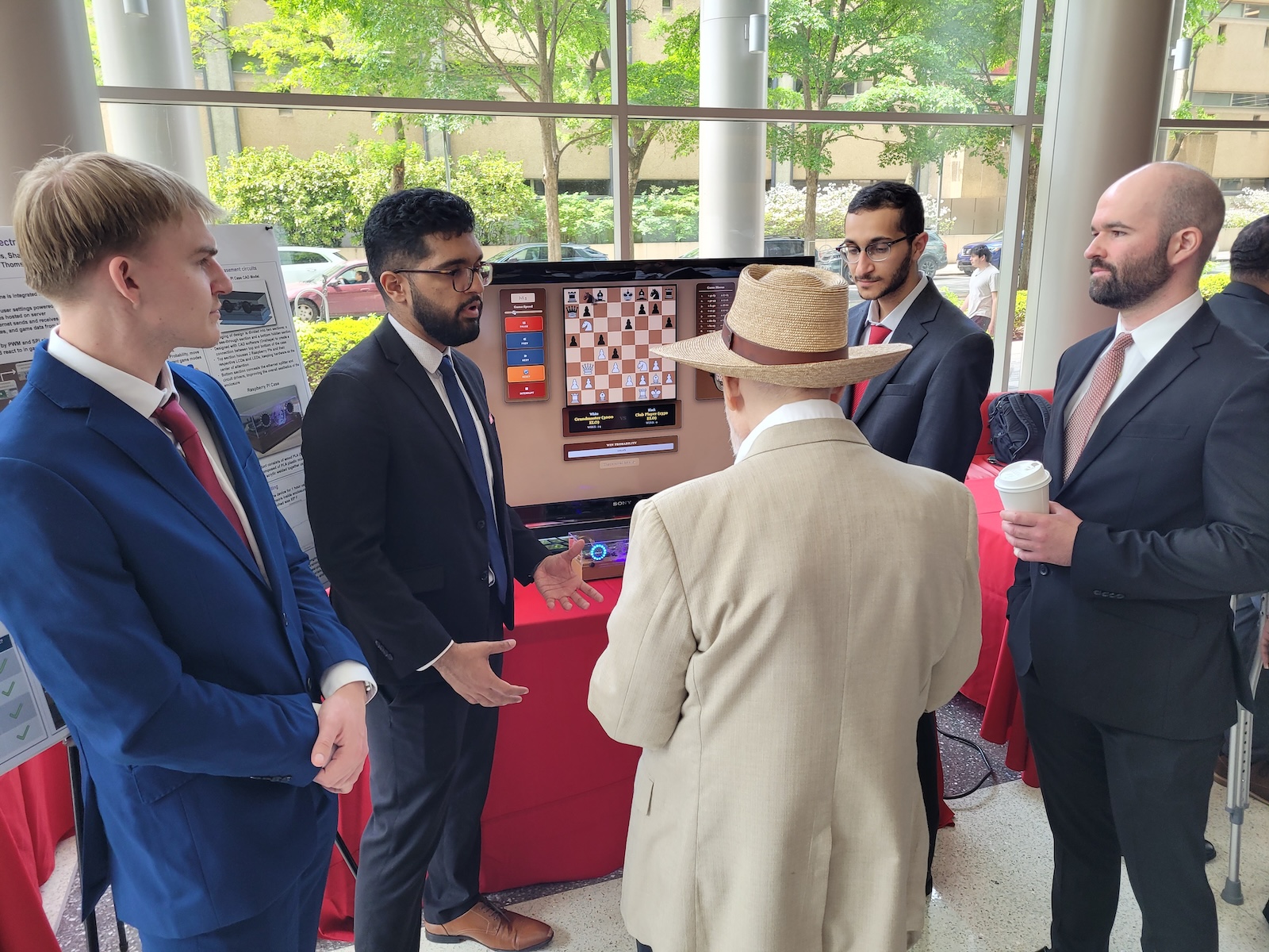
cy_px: 476
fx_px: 953
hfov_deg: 67.3
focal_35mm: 26
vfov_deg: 53.1
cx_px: 634
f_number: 1.8
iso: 80
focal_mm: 5.4
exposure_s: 1/120
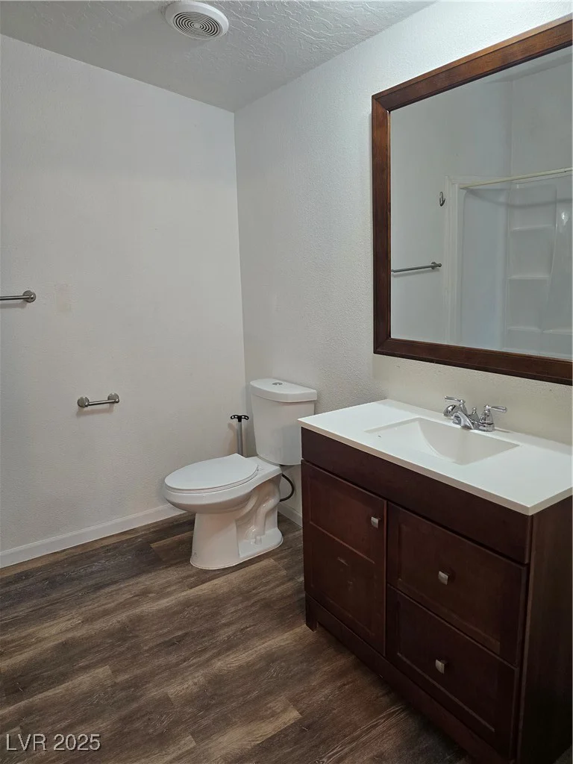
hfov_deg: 58.9
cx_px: 286
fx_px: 508
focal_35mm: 23
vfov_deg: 73.9
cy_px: 382
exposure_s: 1/120
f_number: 1.7
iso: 125
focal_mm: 6.3
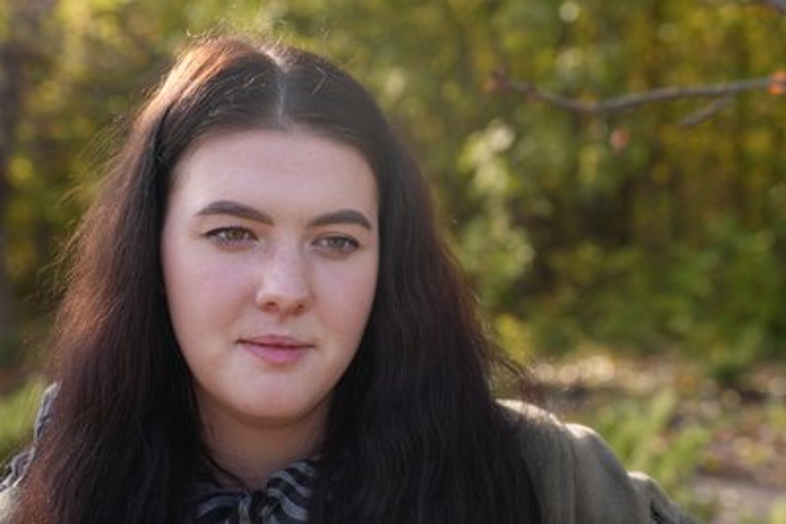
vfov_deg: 18.2
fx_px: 1638
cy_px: 262
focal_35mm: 75
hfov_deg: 27.0
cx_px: 393
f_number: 4
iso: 160
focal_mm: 75
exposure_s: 1/160
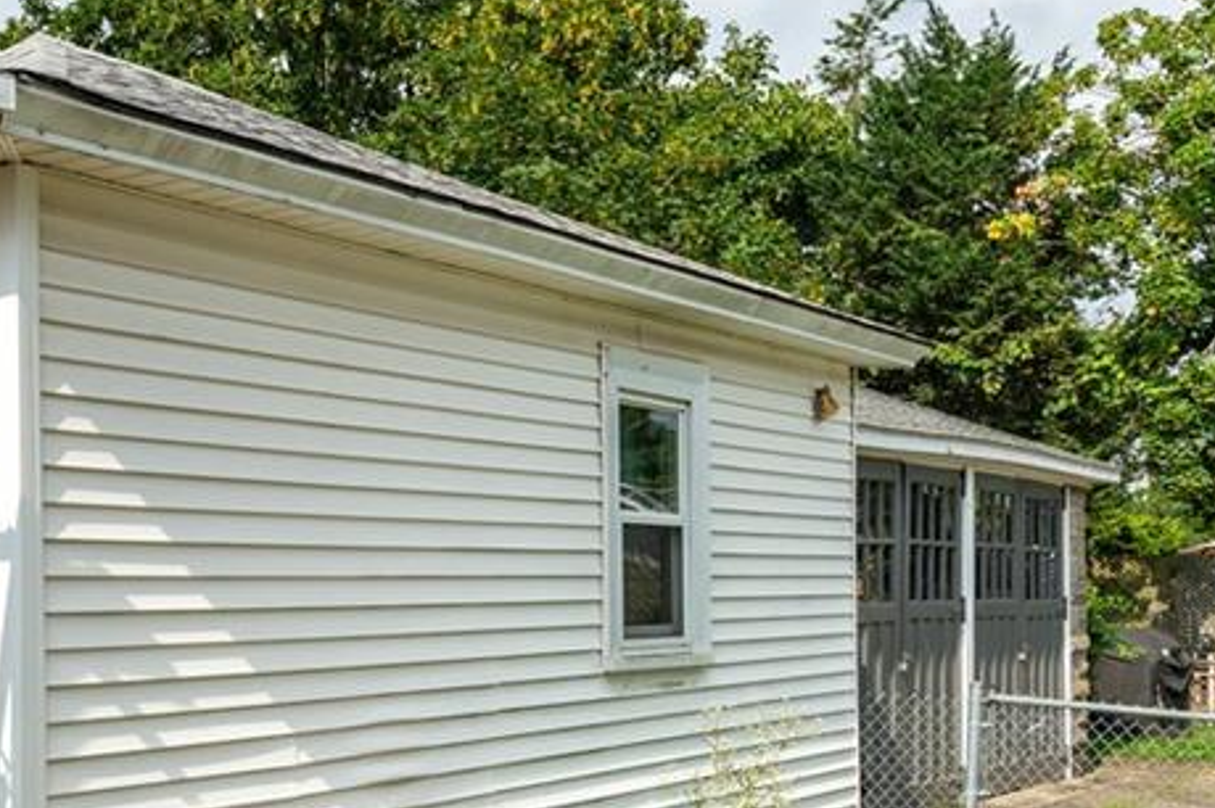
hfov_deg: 36.0
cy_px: 528
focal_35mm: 49
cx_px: -24
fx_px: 1653
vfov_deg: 27.3
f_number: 6.3
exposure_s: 1/320
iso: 100
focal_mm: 22
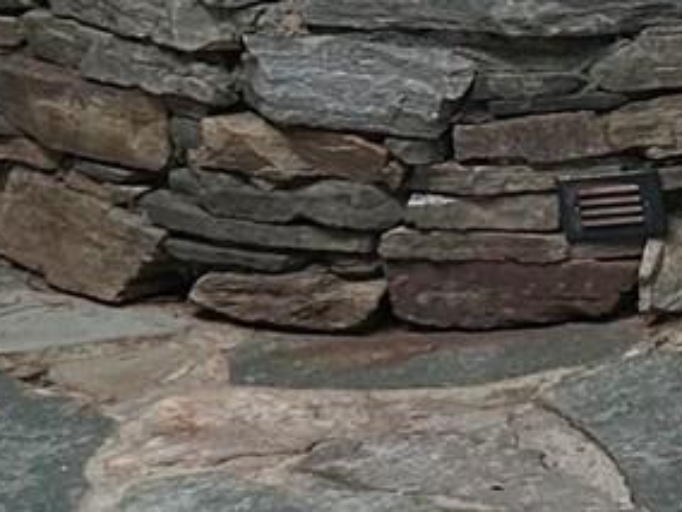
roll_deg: +2.8
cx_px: 1350
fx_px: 3408
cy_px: 457
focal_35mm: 173
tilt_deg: -23.1
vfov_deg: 8.6
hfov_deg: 10.5
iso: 80
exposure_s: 1/1119
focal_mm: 6.86
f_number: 1.78
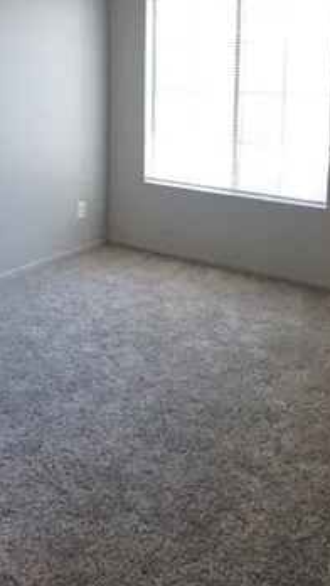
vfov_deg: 51.5
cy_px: 141
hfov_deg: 32.0
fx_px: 575
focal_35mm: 37
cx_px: 187
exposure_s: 1/250
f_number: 6.3
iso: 8000
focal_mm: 12
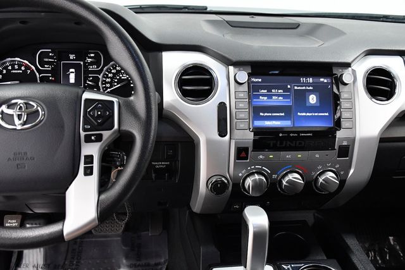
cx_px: 202
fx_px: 383
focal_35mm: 34
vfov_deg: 38.9
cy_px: 135
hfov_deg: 55.8
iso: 2500
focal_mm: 23
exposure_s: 1/160
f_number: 3.8
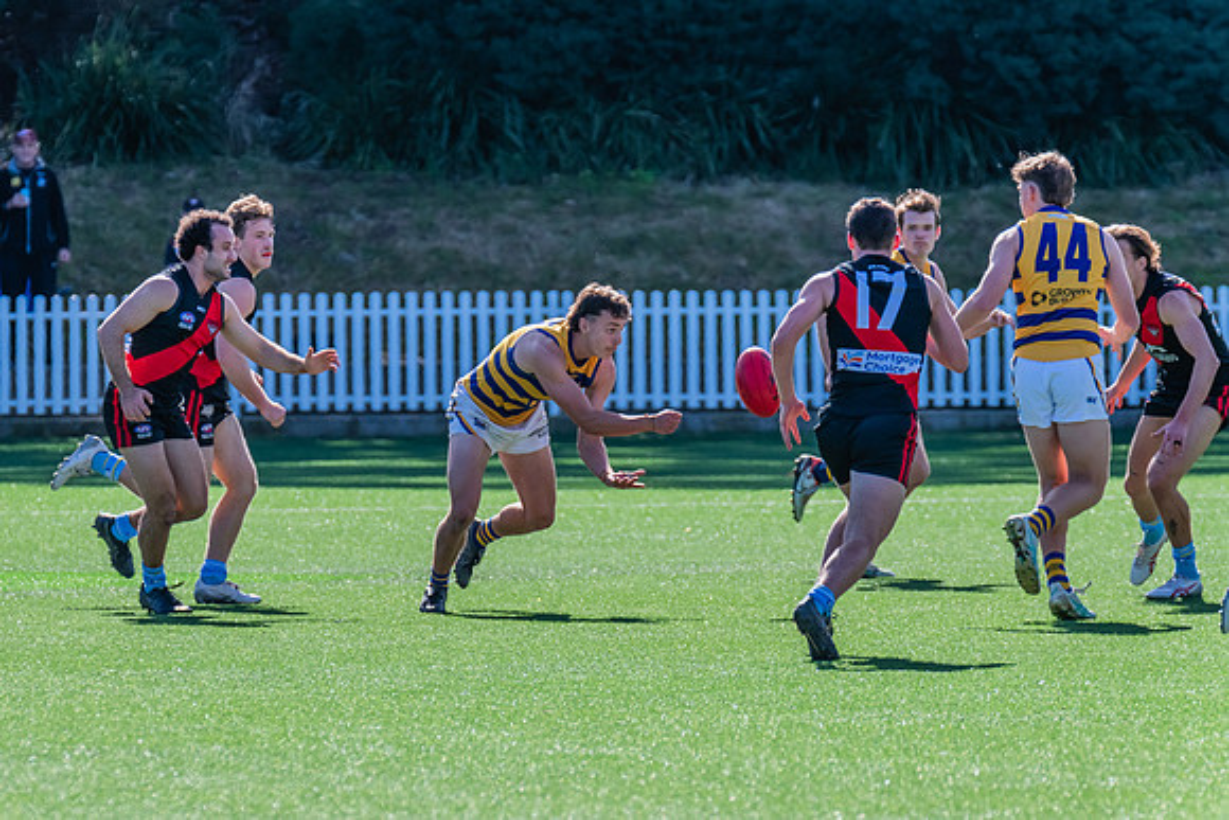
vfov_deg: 2.8
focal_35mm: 500
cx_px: 532
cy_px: 441
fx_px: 17056
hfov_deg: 4.1
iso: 800
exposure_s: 1/1250
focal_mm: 440
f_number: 10
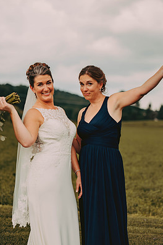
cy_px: 118
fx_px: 733
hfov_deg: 12.7
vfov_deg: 18.9
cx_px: 78
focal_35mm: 108
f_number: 2.8
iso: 200
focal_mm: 95
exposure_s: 1/1000
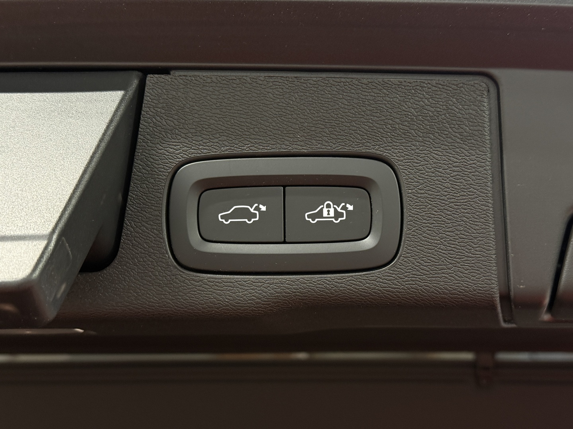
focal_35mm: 48
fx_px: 795
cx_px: 286
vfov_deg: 30.3
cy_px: 214
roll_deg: -0.6
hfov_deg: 39.7
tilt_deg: +23.8
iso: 200
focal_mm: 6.76
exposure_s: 1/60
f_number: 1.78
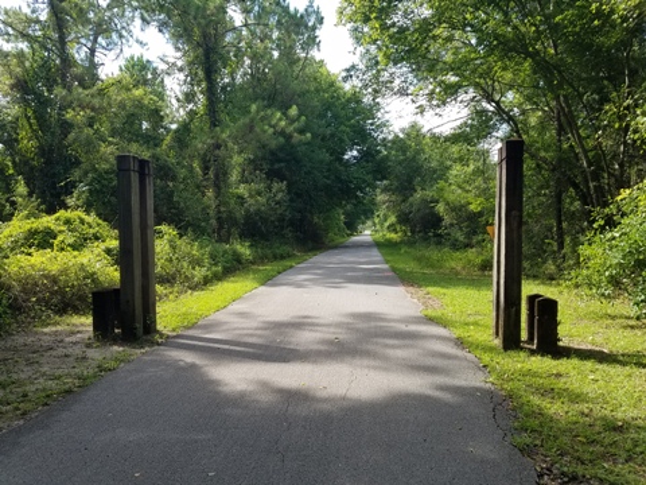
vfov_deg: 53.1
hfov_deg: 67.3
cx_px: 323
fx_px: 485
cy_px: 242
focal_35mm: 26
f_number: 1.7
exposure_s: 1/618
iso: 50
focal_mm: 4.2
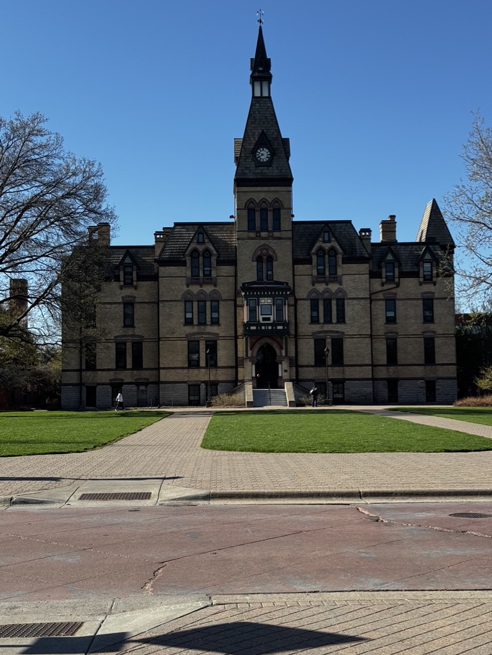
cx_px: 246
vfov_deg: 39.6
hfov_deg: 30.3
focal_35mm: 48
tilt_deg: +6.2
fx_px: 909
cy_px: 328
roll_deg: -0.1
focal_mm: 6.76
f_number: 1.78
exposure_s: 1/3096
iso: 64
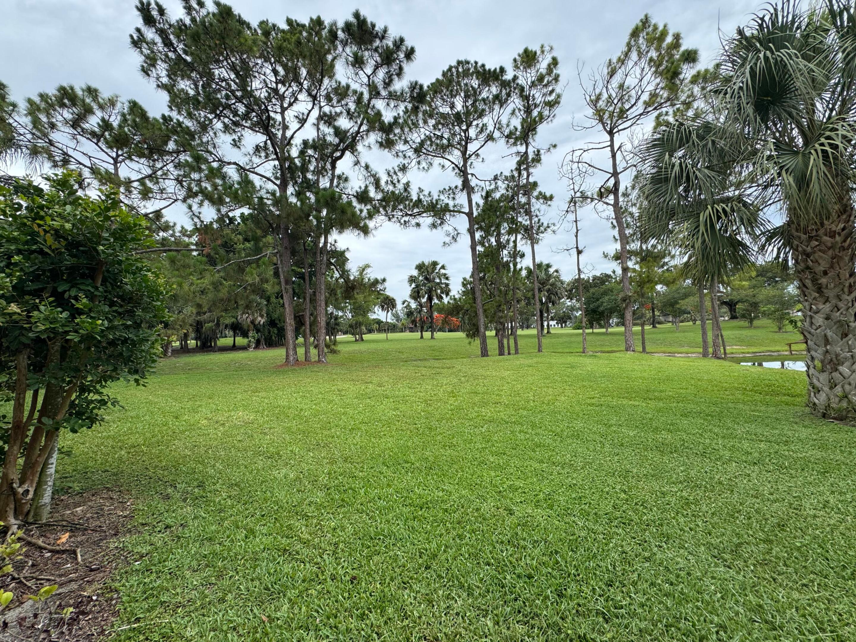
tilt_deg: +2.4
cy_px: 321
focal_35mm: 14
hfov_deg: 102.1
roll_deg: +2.4
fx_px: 346
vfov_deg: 85.7
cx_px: 428
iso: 50
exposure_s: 1/849
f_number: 2.2
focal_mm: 2.22
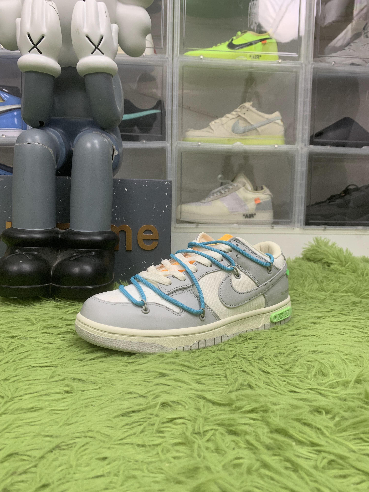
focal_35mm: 26
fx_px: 370
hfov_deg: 53.1
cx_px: 184
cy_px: 246
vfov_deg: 67.3
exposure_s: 1/68
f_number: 1.8
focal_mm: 4.25
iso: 100
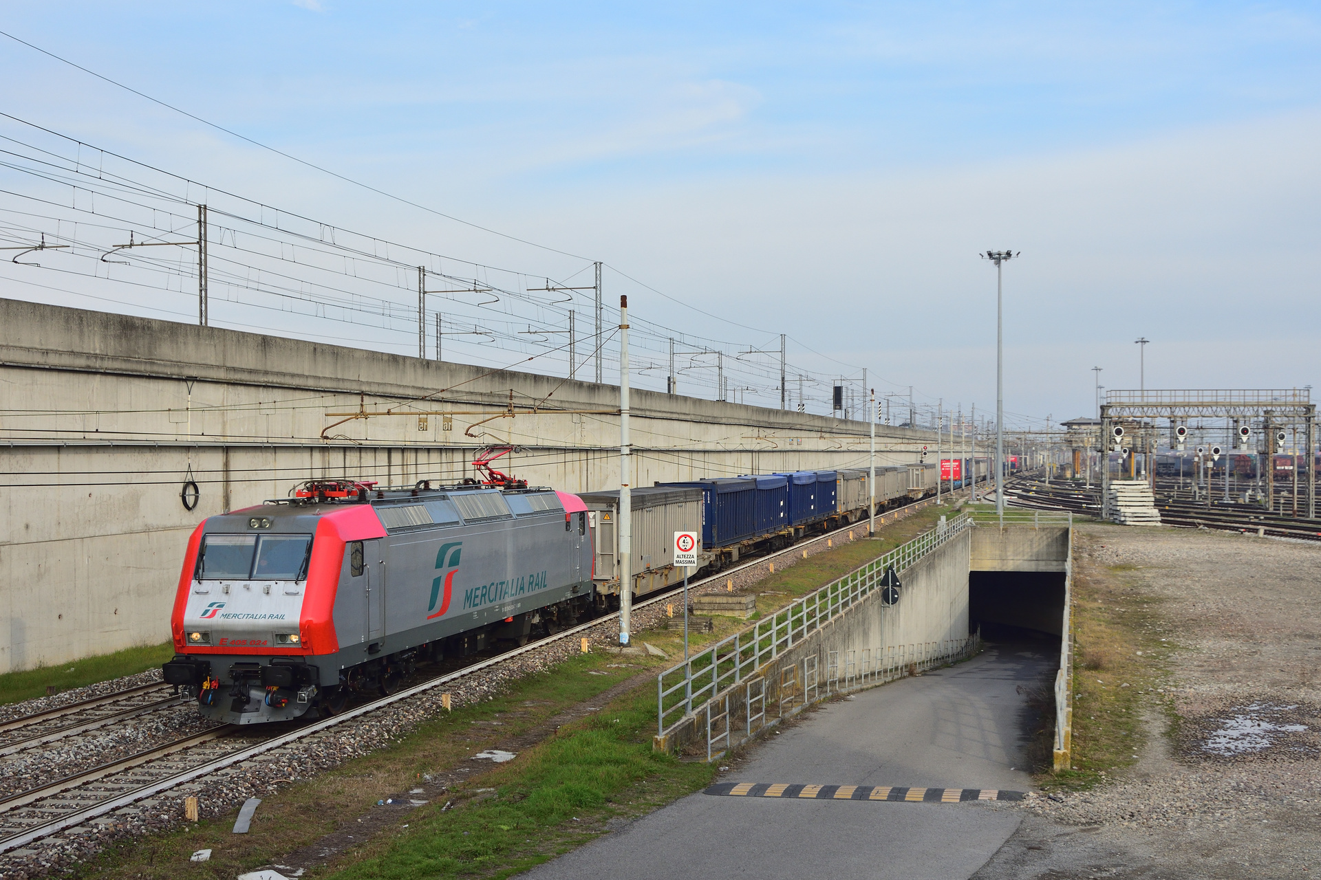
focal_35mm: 42
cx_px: 660
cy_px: 440
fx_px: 1541
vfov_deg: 31.9
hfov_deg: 46.4
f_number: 7.1
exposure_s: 1/500
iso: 250
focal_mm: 28
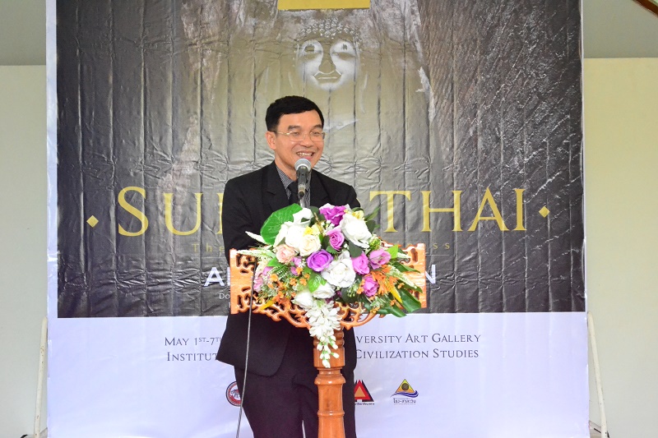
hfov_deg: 24.6
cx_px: 329
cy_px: 219
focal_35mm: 82
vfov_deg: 16.5
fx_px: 1508
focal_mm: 55
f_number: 5.6
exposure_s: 1/250
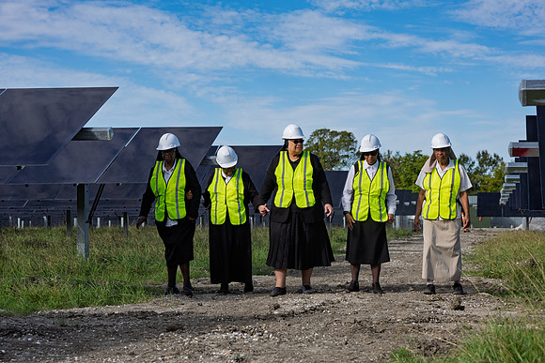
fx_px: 1287
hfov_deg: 23.9
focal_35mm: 85
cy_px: 182
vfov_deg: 16.1
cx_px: 272
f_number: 6.3
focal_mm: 85
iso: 200
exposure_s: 1/1250
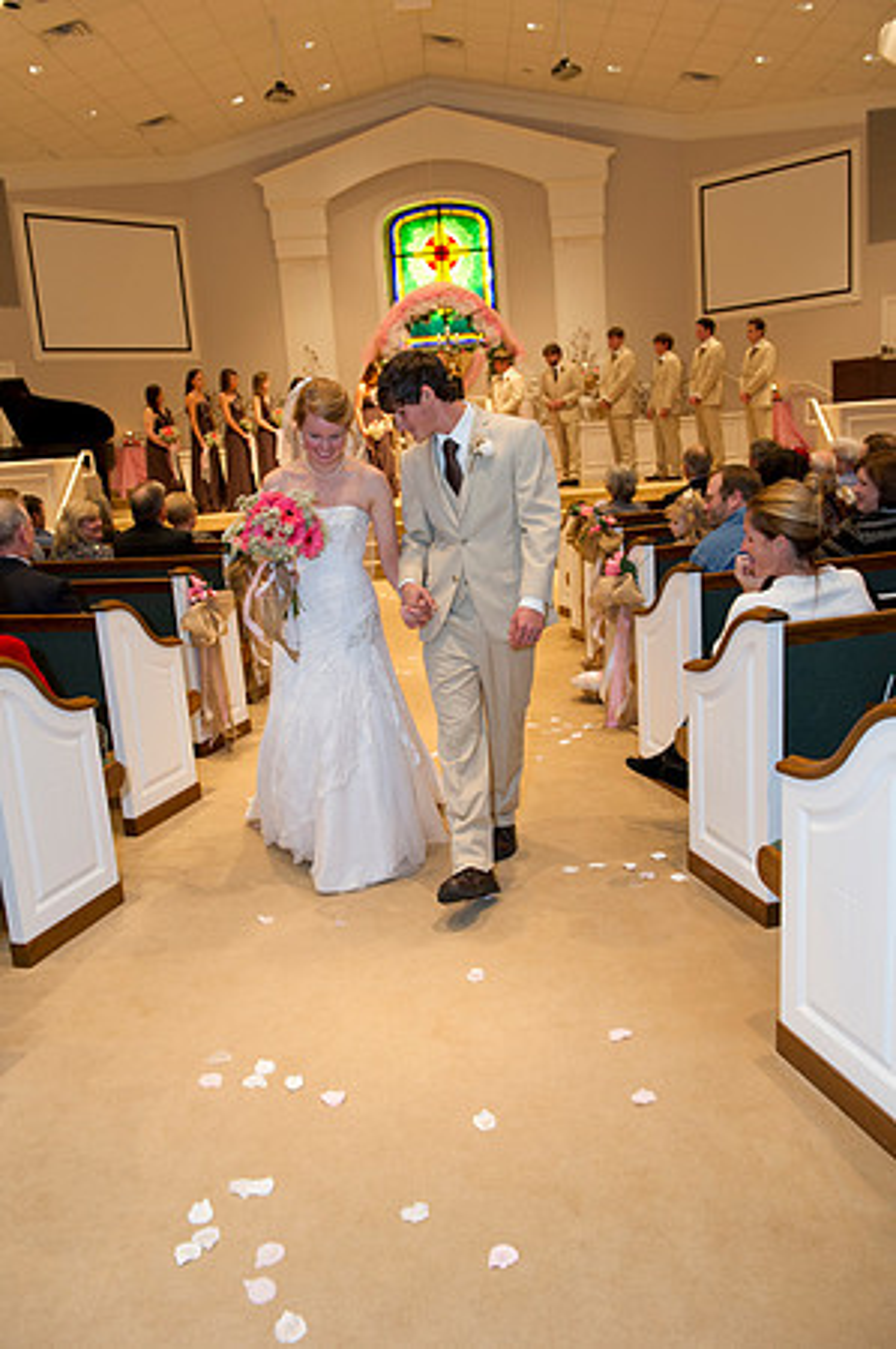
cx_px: 448
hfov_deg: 42.2
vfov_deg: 60.3
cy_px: 674
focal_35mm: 31
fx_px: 1160
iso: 1600
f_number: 4.5
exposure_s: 1/125
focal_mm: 31
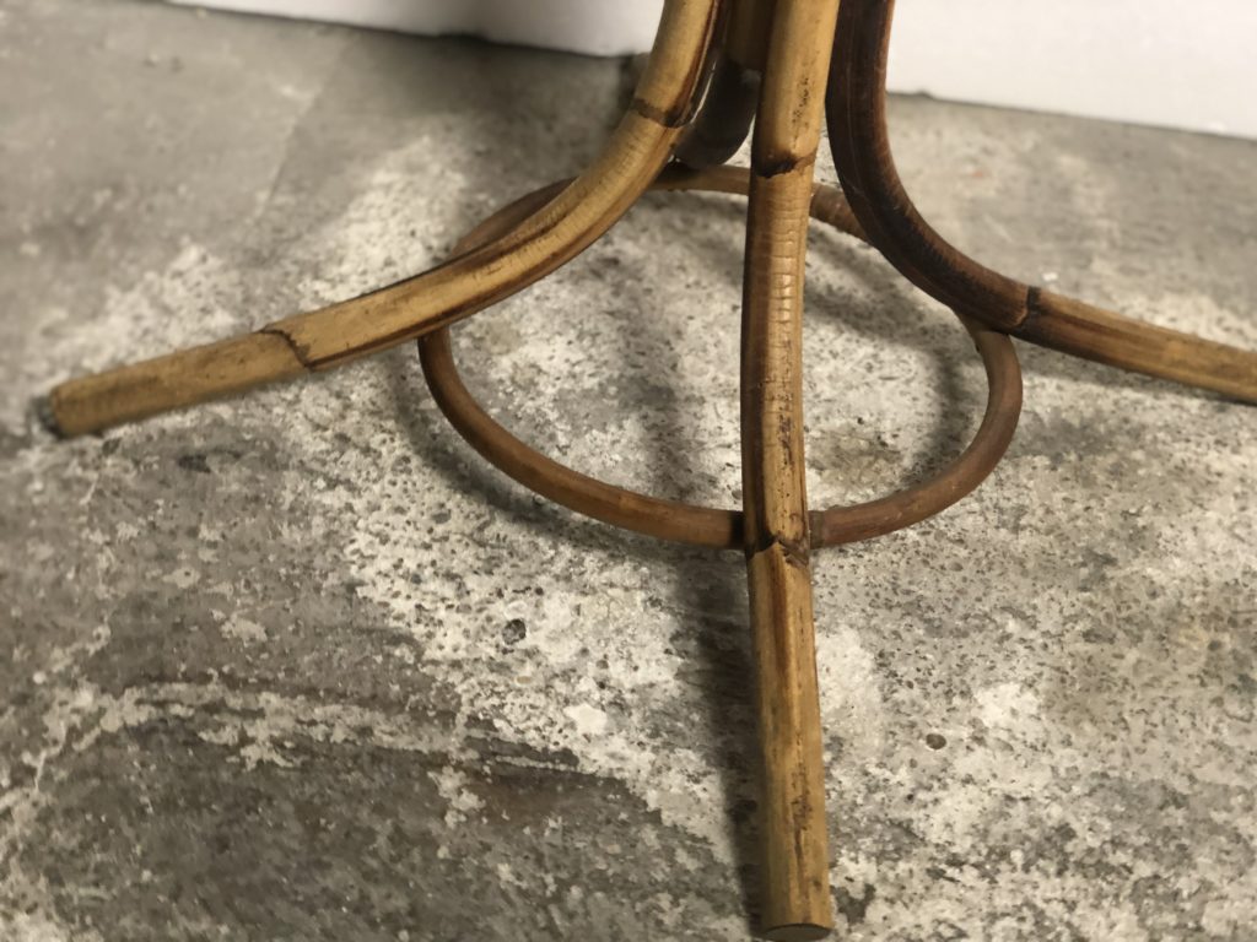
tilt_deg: -41.8
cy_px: 471
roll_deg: -7.6
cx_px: 628
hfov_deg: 36.8
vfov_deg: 28.0
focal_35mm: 52
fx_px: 1888
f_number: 2.4
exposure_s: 1/25
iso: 125
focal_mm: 6
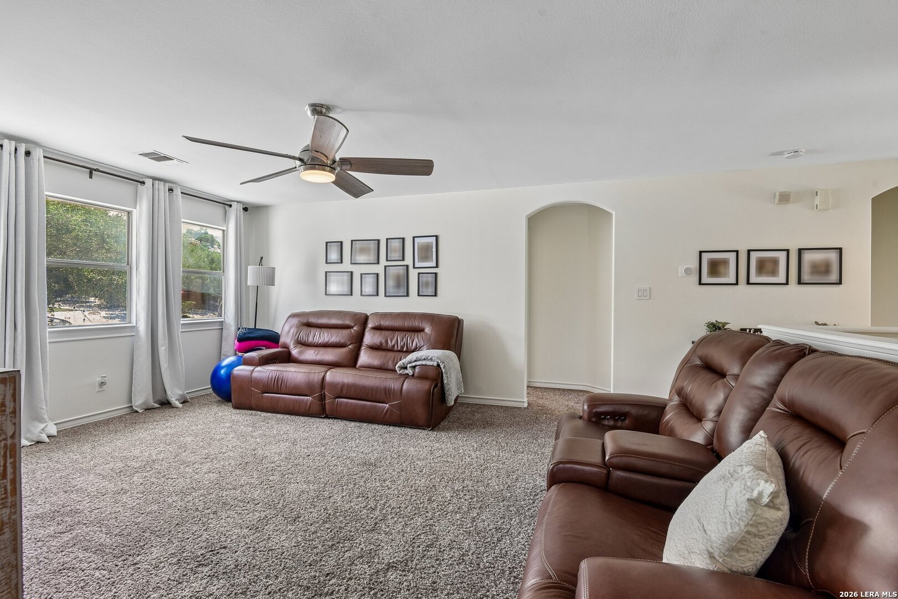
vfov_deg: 73.7
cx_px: 449
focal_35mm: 16
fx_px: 399
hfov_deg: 96.7
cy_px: 300
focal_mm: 16
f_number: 8
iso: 800
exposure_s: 1/15
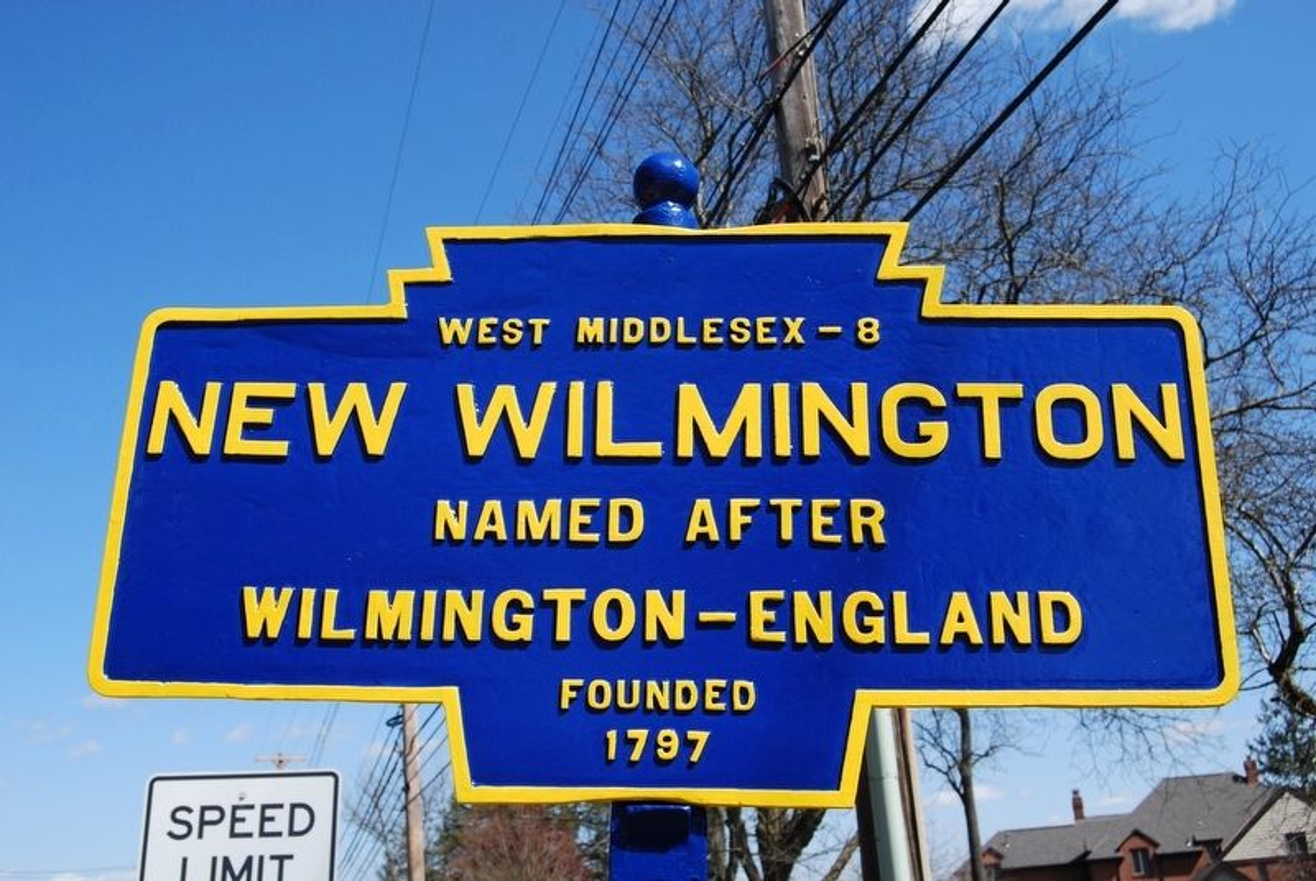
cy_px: 440
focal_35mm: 39
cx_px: 658
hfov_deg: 49.5
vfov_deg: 34.3
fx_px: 1428
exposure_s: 1/200
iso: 100
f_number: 7.1
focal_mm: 26
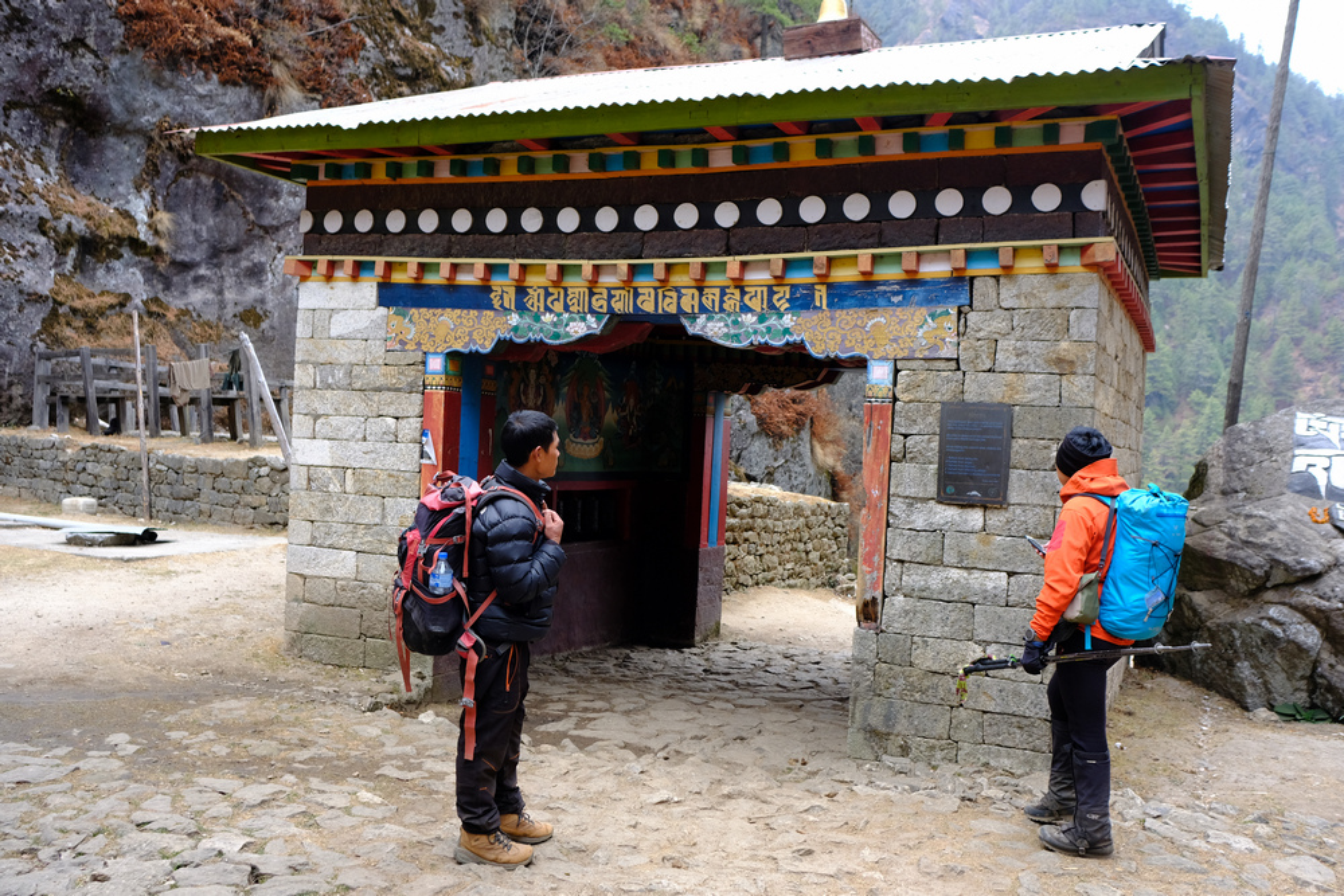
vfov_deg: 37.9
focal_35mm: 35
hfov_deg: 54.4
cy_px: 448
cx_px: 672
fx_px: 1307
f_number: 4
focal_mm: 23
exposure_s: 1/90
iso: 400
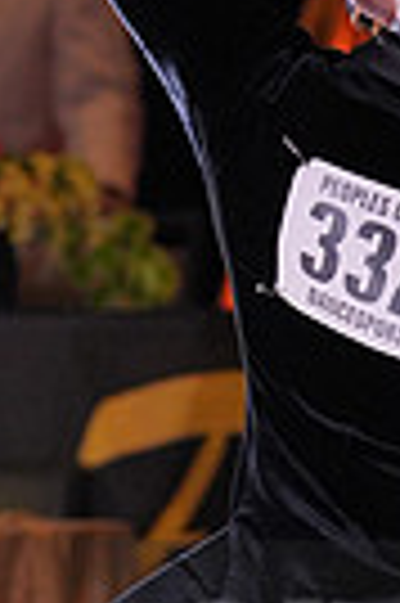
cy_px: 693
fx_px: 10861
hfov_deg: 2.1
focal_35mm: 650
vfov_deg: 3.2
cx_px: 712
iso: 2000
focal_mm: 150
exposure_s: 1/500
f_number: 4
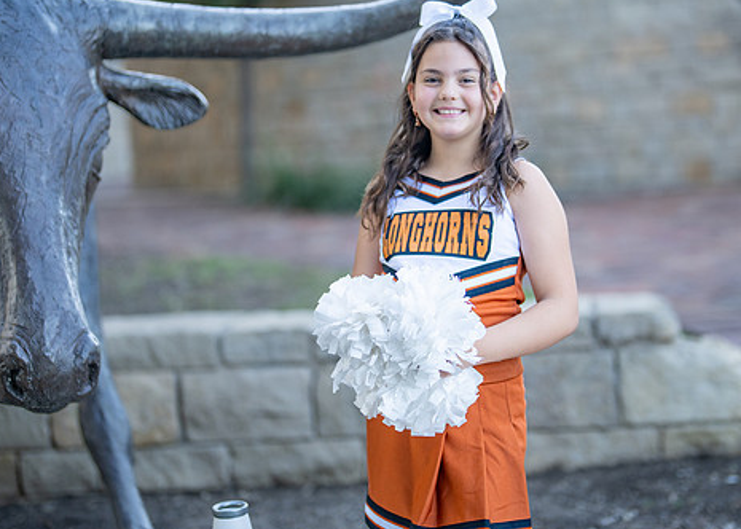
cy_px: 228
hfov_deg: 27.1
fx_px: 1536
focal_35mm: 73
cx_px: 435
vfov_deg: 19.5
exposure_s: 1/1250
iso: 250
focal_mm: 50
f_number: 1.2
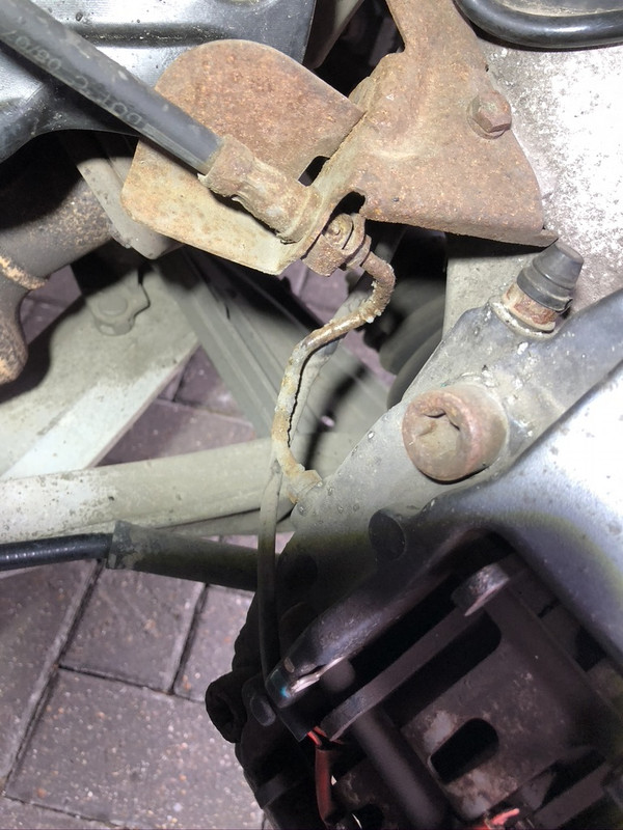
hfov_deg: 49.7
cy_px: 415
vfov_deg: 63.4
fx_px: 672
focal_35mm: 28
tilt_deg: -54.4
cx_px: 312
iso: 40
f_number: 1.8
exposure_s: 1/31
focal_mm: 4
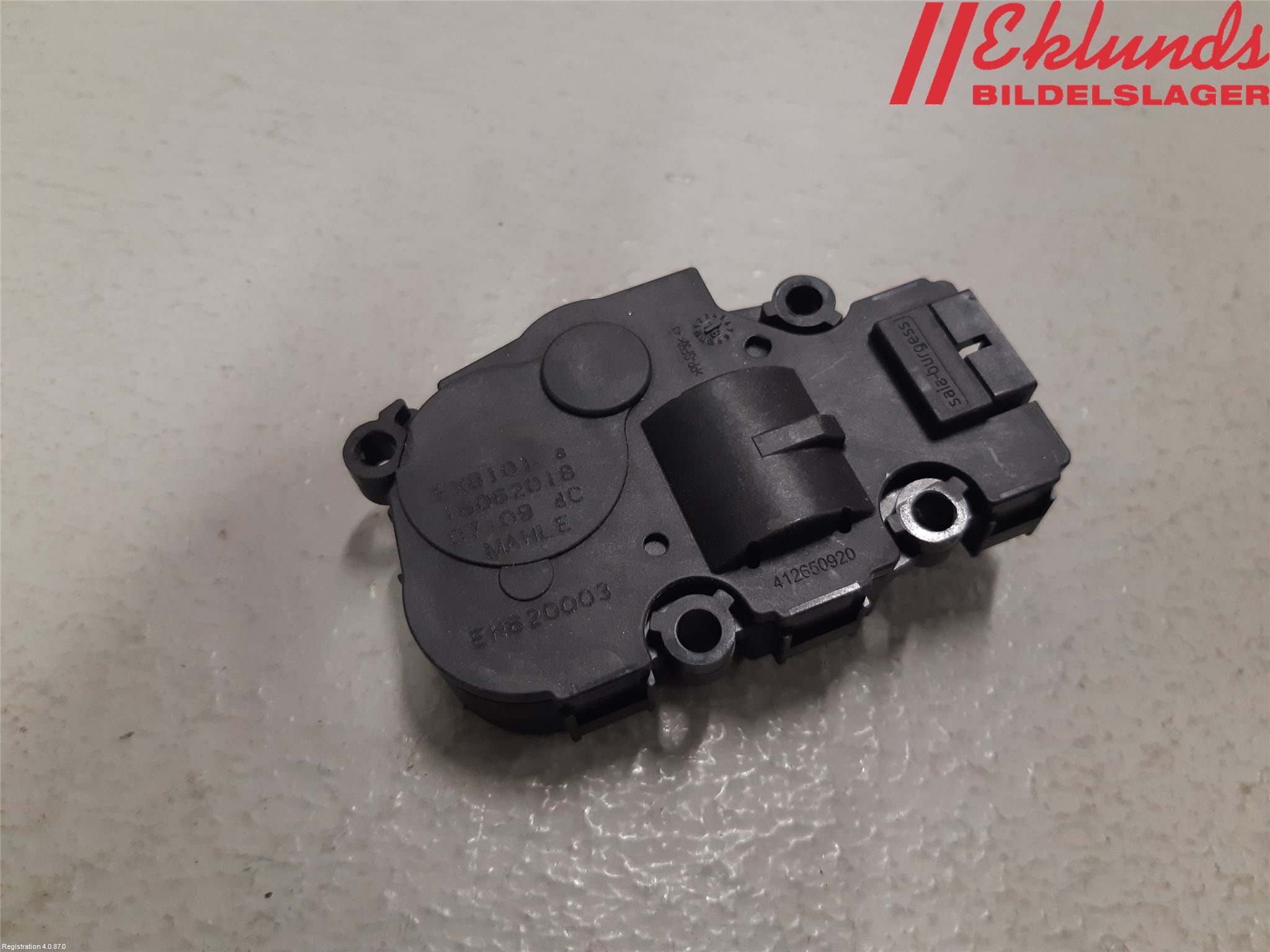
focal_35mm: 26
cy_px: 476
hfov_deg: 67.3
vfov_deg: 53.1
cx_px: 635
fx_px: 954
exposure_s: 1/50
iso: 125
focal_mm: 3.93
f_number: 1.7
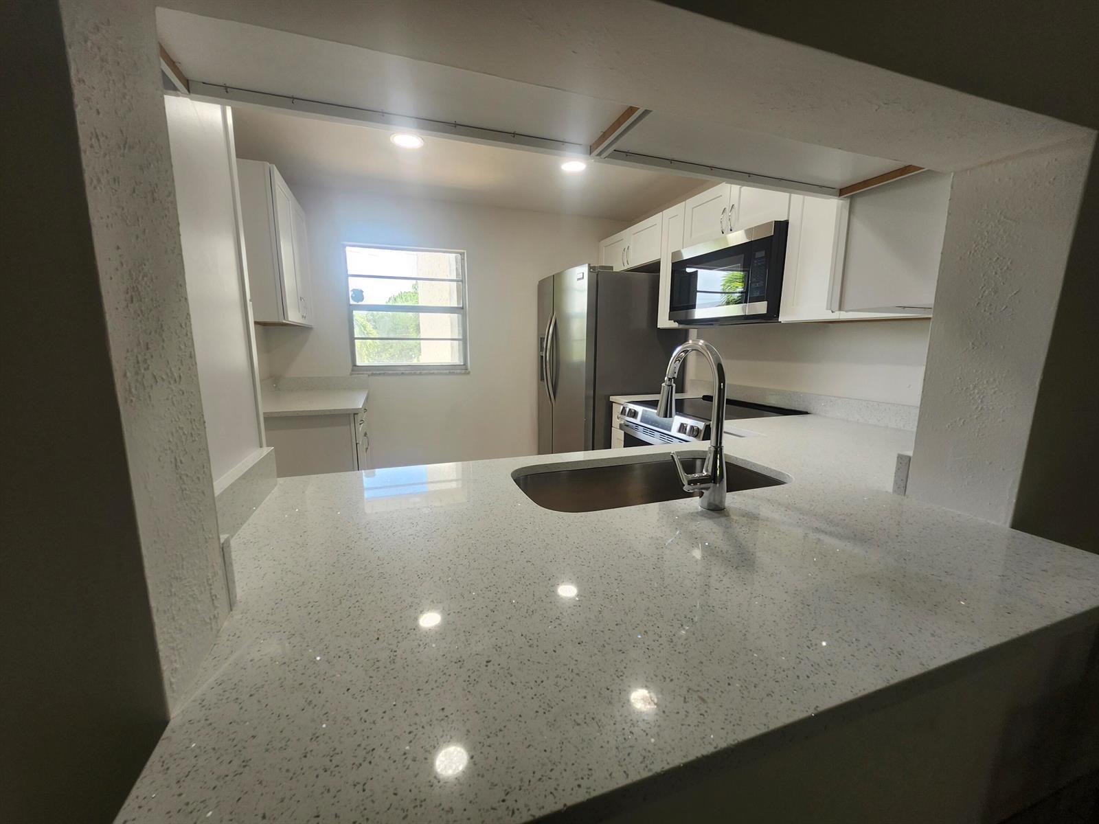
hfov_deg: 106.2
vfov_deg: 89.9
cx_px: 550
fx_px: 413
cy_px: 412
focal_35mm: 13
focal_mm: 1.74
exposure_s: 1/60
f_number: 2.2
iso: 40
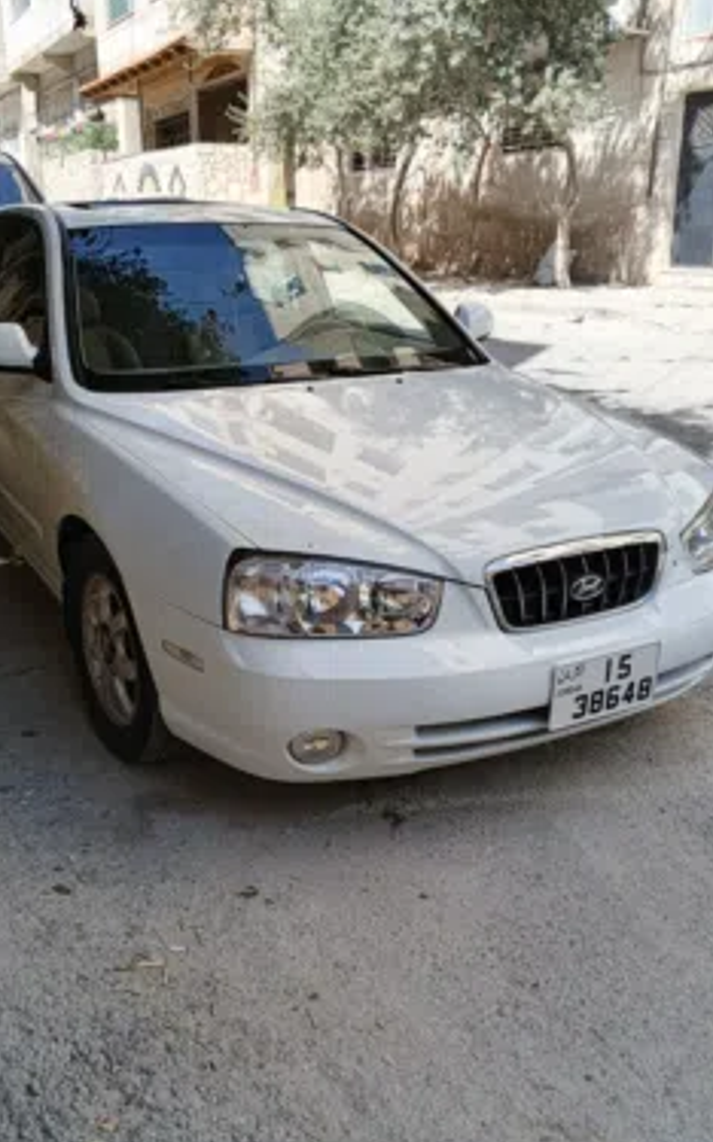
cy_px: 579
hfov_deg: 47.0
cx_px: 259
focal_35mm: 26
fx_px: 809
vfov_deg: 70.4
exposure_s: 1/149
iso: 50
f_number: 1.6
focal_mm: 4.09
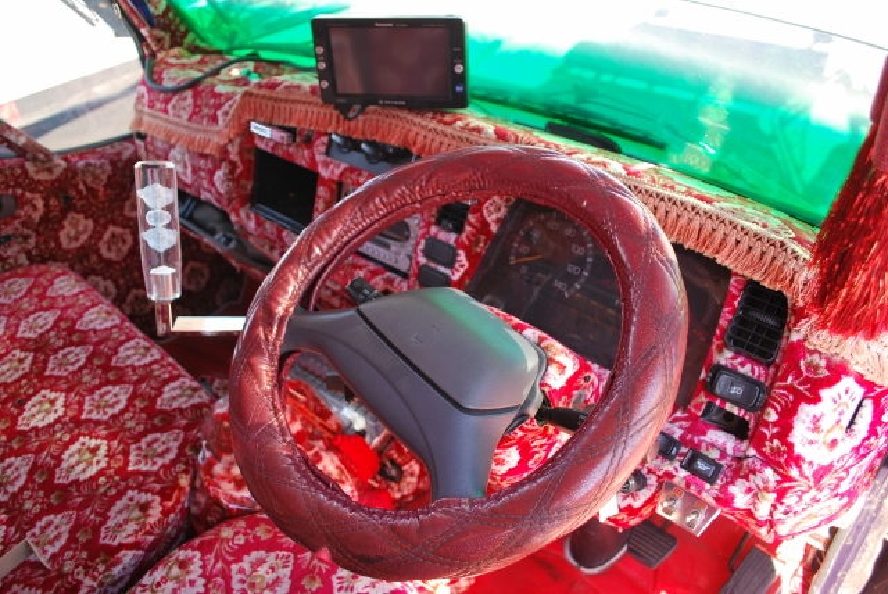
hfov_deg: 67.3
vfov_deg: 48.0
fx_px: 667
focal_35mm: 27
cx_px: 444
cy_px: 297
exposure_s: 1/60
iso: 200
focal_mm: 18
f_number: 4
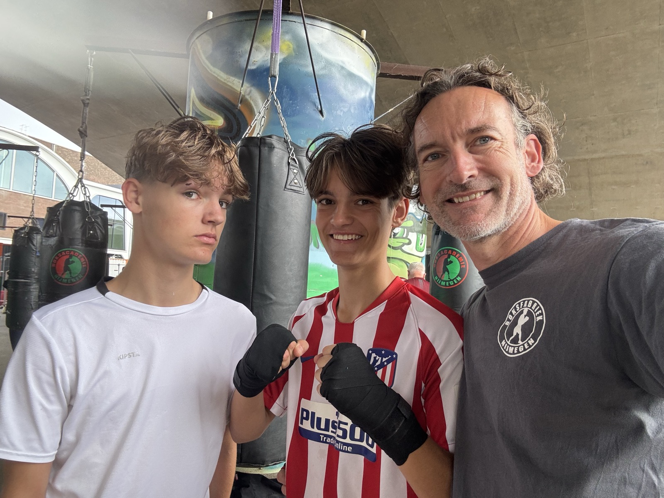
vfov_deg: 58.9
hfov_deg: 73.9
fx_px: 441
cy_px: 249
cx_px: 332
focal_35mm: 23
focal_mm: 2.69
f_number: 1.9
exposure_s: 1/121
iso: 40
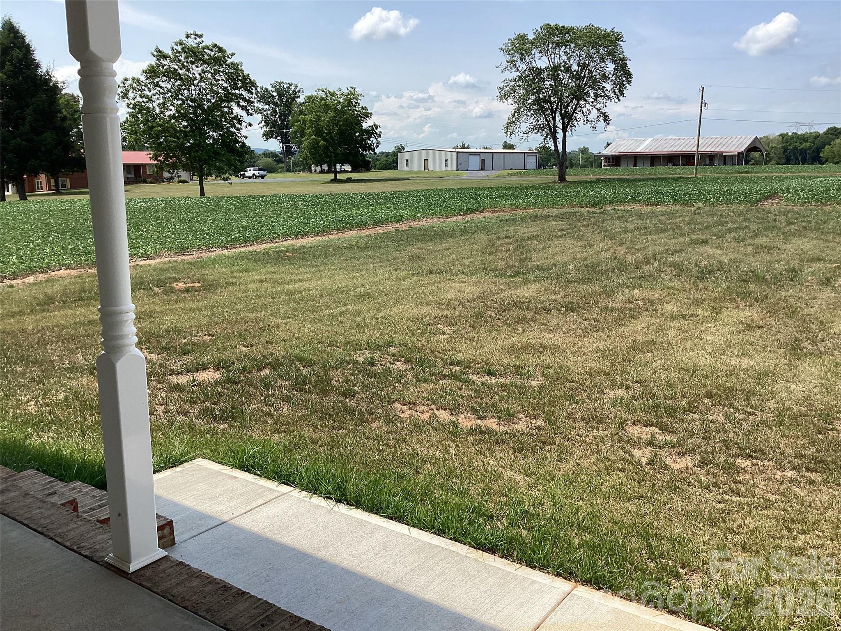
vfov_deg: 45.4
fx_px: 753
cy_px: 316
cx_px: 420
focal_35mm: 31
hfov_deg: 58.4
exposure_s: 1/1164
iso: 25
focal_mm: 3.3
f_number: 2.4
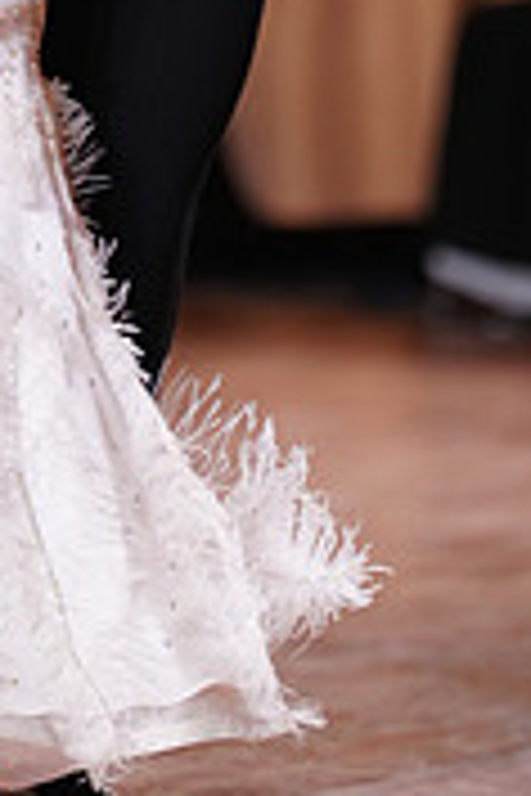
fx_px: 10973
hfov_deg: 2.8
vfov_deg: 4.1
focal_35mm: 496
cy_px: -238
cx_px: -47
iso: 1000
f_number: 2.8
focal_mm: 151
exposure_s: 1/400
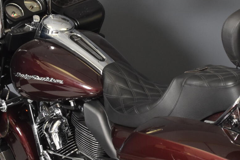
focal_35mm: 136
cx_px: 156
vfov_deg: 10.1
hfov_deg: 15.0
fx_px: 908
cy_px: 92
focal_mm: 35
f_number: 4.5
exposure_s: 1/160
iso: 800
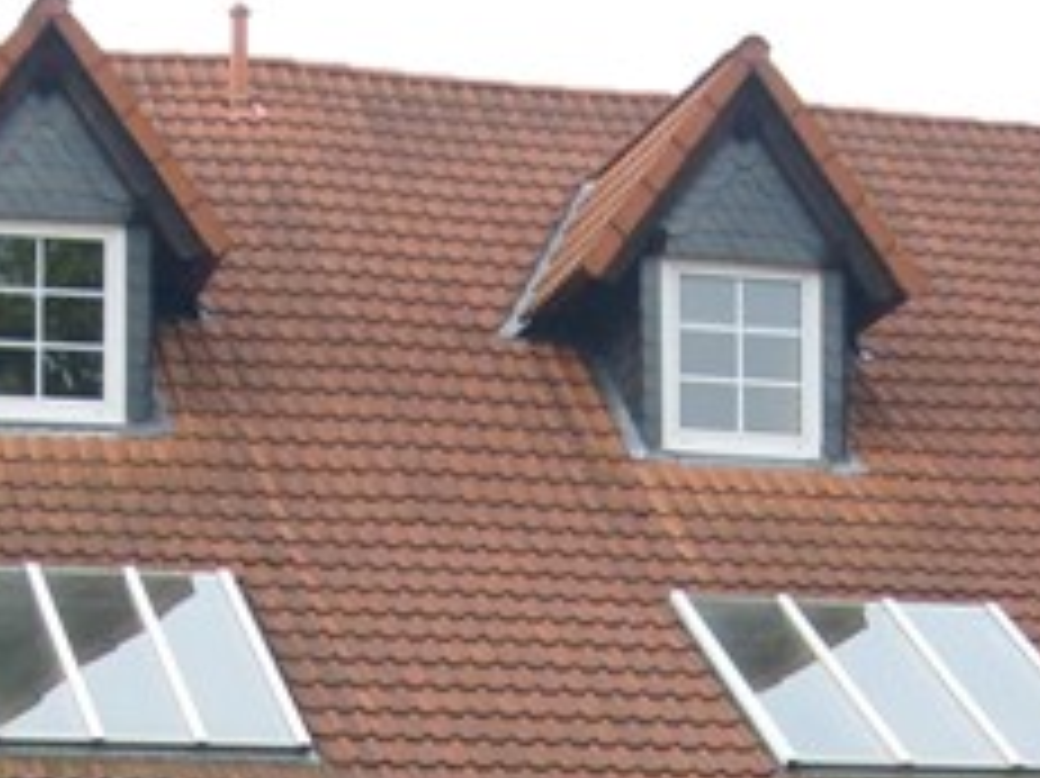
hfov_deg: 13.8
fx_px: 4294
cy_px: 1025
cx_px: 464
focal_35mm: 143
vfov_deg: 10.1
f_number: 7.7
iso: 80
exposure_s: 1/90
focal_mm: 7.2
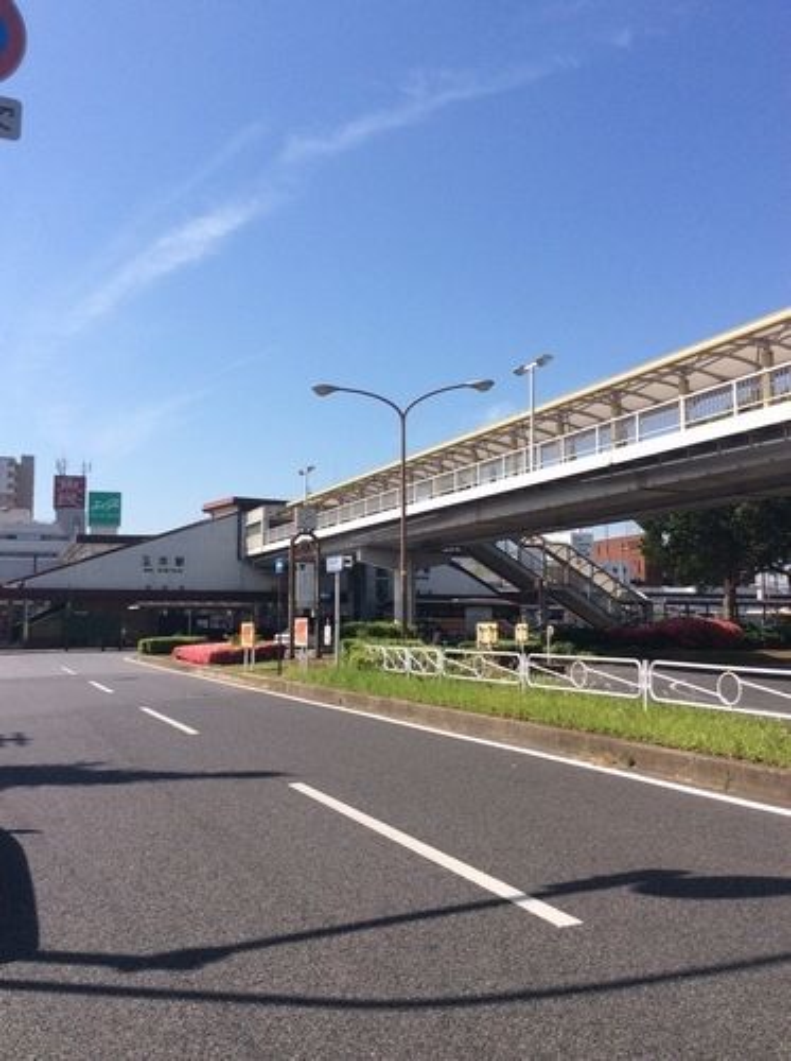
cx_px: 396
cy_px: 530
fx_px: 1009
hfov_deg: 42.8
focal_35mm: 33
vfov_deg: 55.4
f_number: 2.4
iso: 32
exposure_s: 1/1684
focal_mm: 3.3
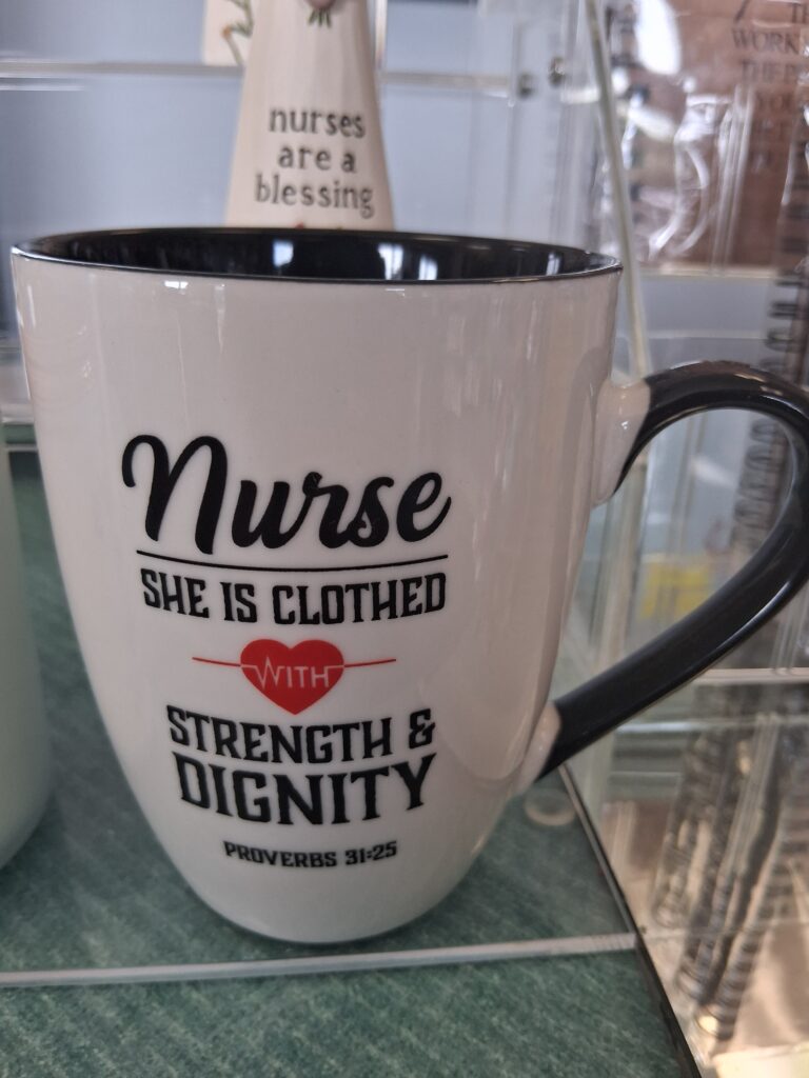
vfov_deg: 67.3
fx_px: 810
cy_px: 539
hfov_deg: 53.1
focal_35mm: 26
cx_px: 404
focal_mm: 3.98
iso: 125
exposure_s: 1/100
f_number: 1.8
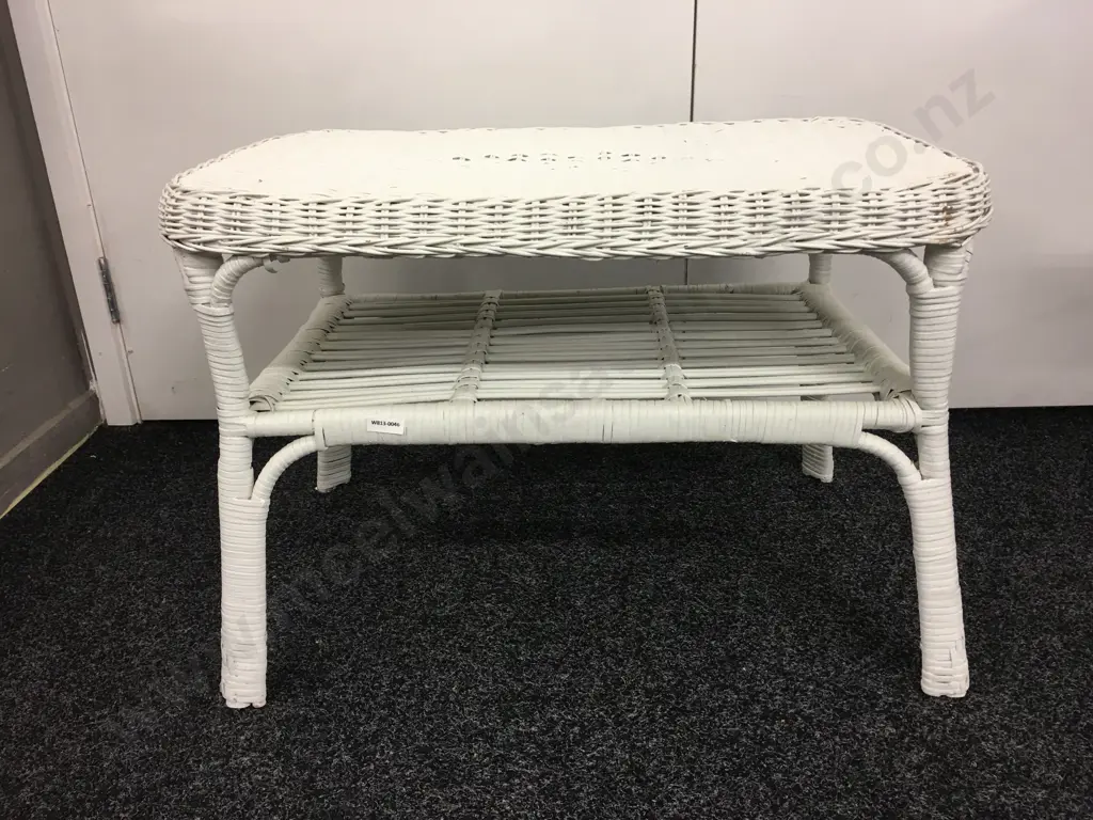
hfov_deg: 61.7
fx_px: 916
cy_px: 410
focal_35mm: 29
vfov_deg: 48.2
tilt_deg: -22.1
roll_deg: +2.0
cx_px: 546
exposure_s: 1/17
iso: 40
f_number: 2.2
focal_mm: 4.15
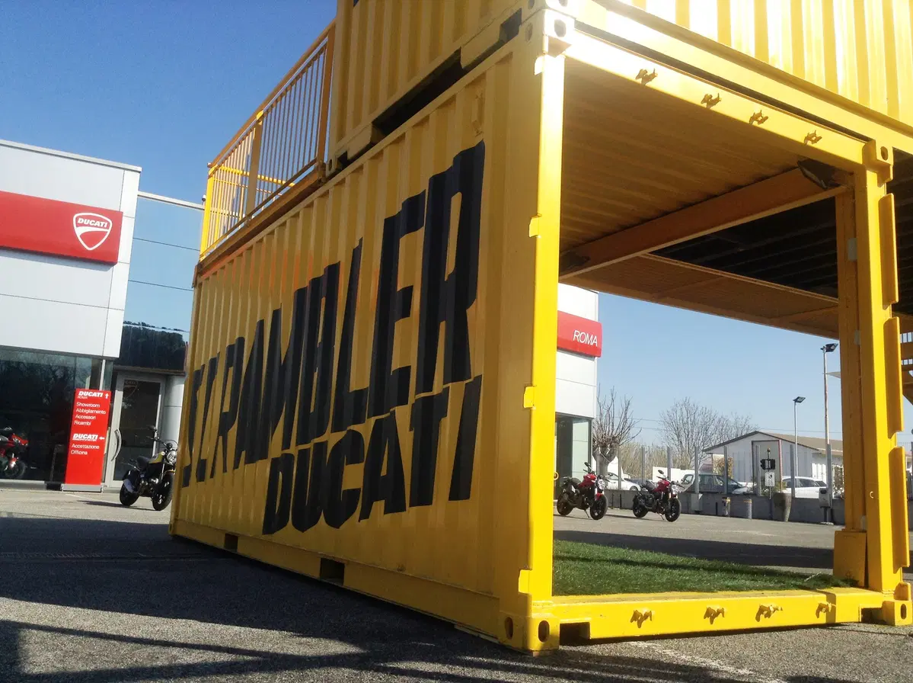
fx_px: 869
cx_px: 456
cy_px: 342
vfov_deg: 42.9
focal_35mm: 33
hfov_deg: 55.4
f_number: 2.4
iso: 32
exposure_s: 1/1182
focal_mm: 3.3
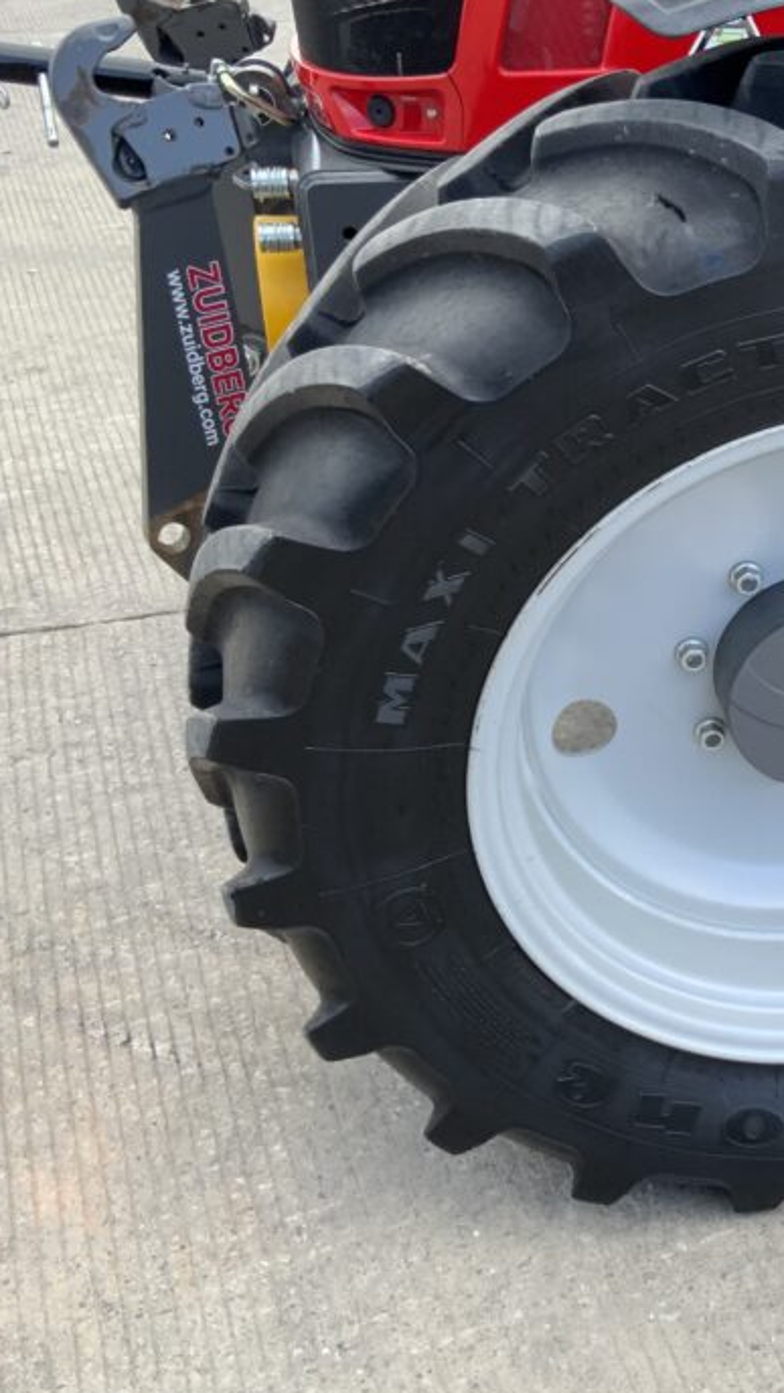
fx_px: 1737
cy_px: 676
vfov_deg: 43.7
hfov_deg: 24.3
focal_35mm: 47
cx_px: 788
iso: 16
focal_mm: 3
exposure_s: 1/122
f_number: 1.8
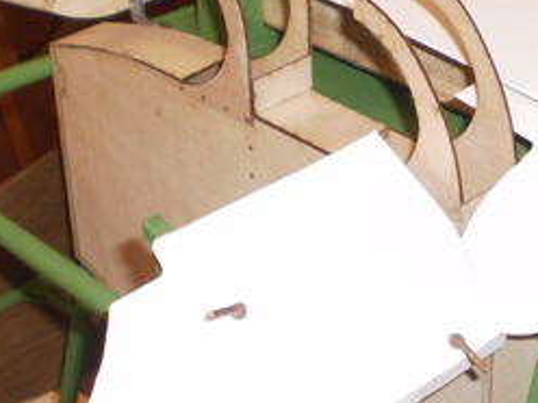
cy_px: 130
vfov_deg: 15.9
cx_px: 512
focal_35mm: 93
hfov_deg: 20.5
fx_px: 1445
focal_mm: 6.3
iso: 125
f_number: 3.1
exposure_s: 1/30
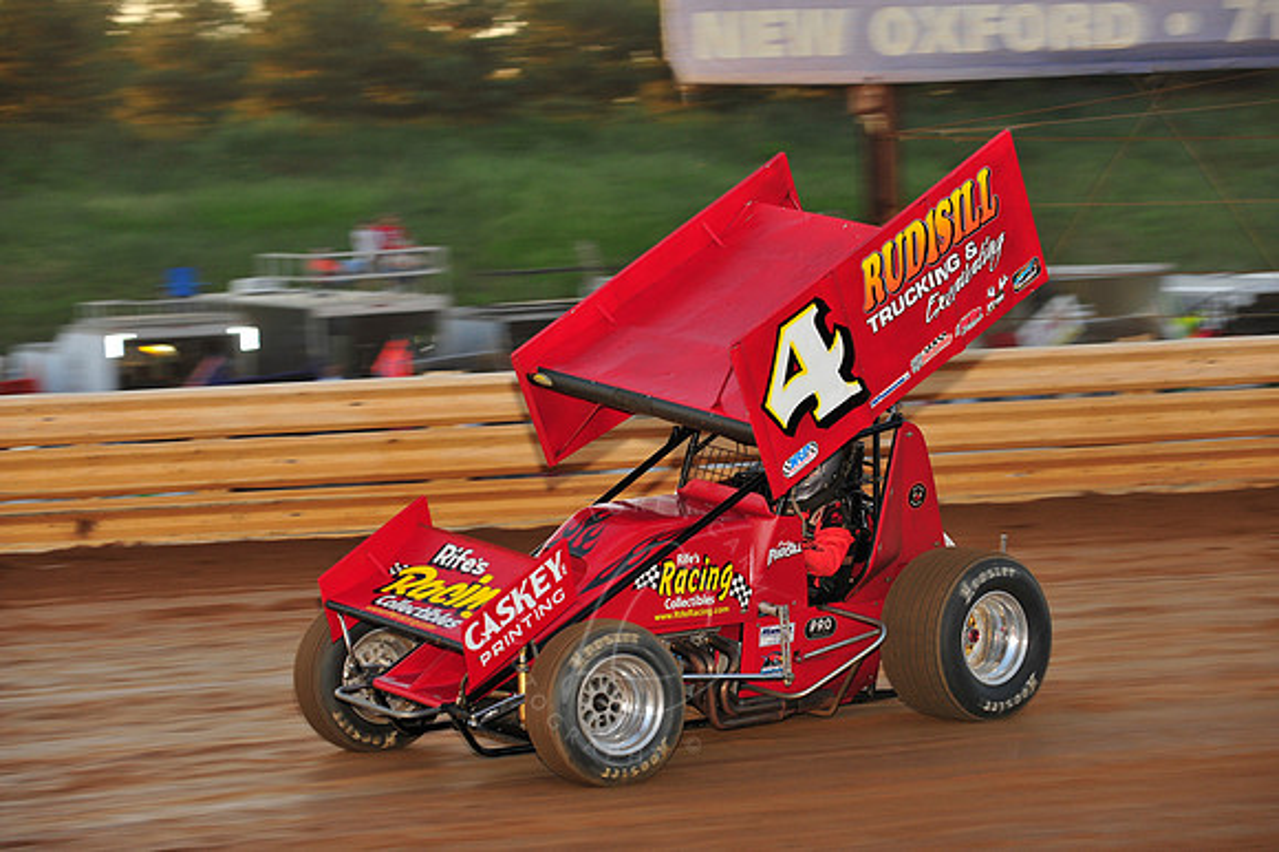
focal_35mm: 135
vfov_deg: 10.1
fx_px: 4793
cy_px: 426
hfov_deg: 15.2
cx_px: 640
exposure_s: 1/320
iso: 800
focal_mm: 135
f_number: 6.3
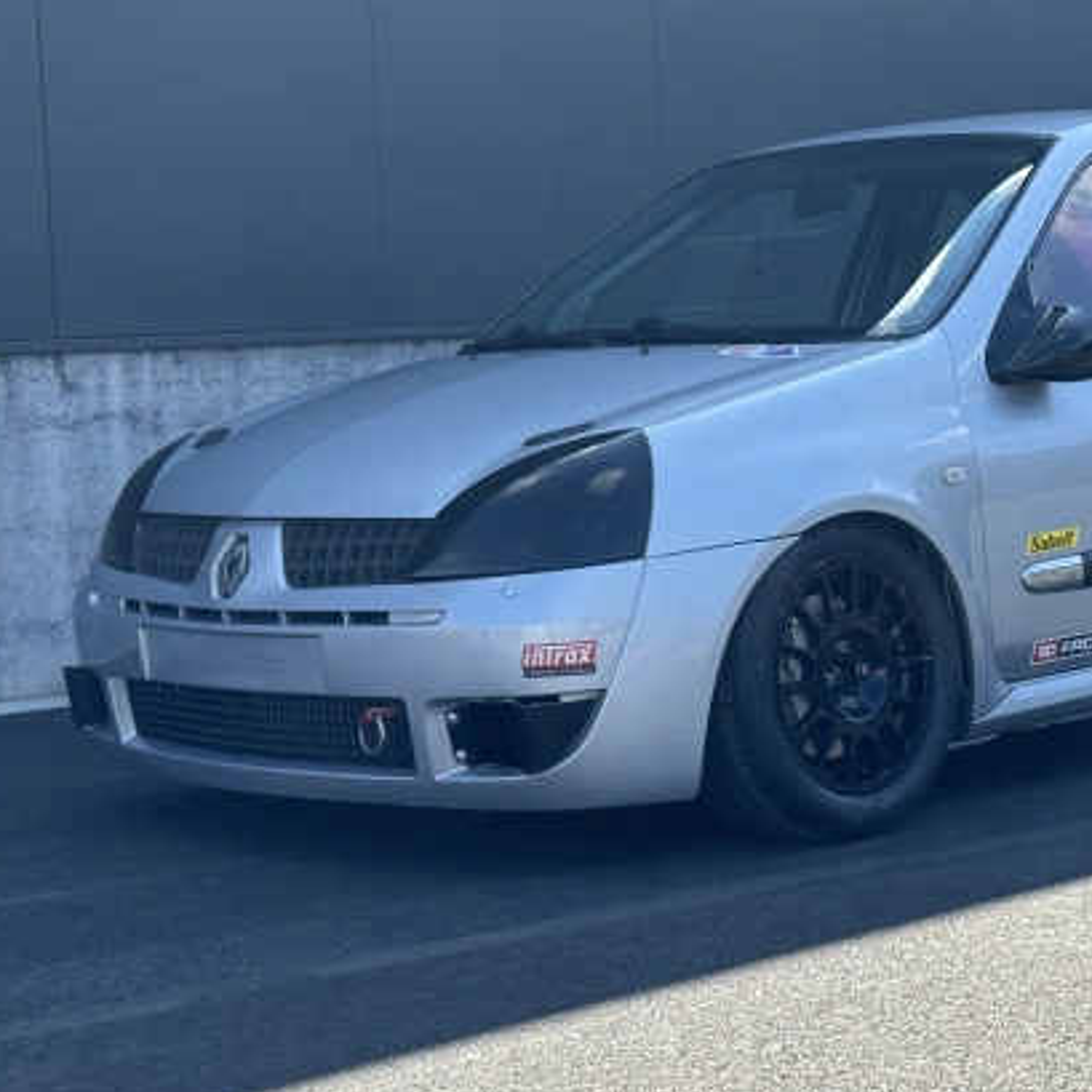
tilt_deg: -3.2
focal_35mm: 83
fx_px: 2962
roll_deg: +1.5
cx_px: 756
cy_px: 499
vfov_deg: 20.9
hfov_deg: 20.8
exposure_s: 1/1490
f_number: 1.78
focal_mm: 6.76
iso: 64
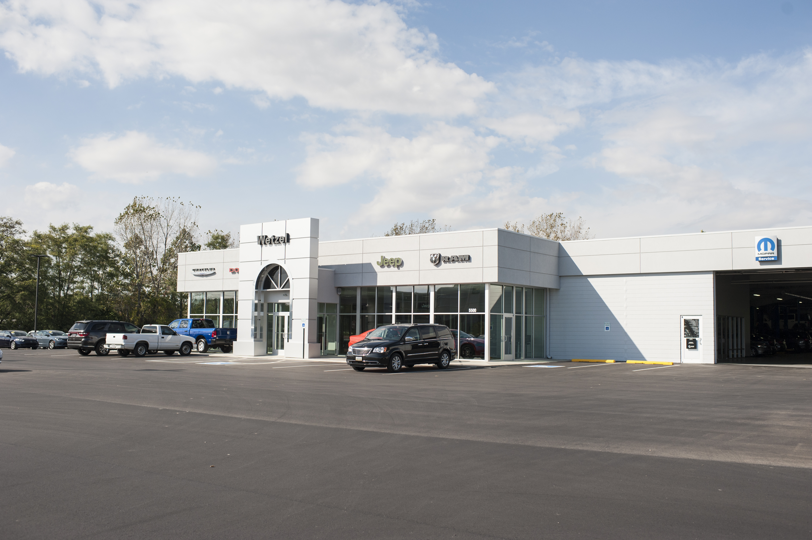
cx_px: 406
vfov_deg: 37.8
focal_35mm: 35
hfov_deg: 54.5
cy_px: 270
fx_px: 789
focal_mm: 35
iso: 400
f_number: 4.5
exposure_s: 1/4000
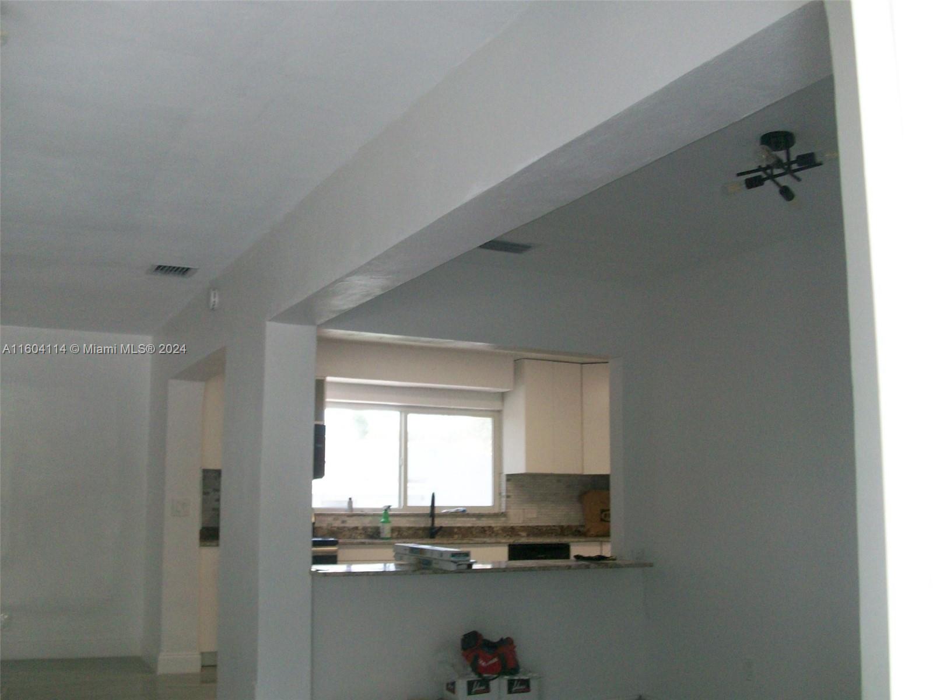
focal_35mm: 34
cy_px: 350
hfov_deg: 54.0
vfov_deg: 41.8
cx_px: 466
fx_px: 916
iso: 160
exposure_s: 1/60
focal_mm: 5.7
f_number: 2.8
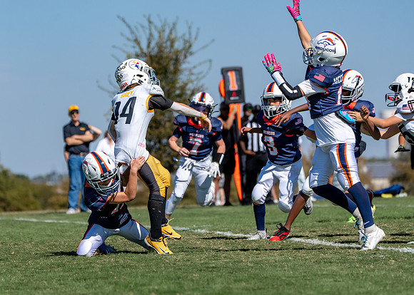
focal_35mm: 253
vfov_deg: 5.7
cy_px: 165
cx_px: 163
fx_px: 2975
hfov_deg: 8.0
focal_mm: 212
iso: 250
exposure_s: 1/2500
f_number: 5.6
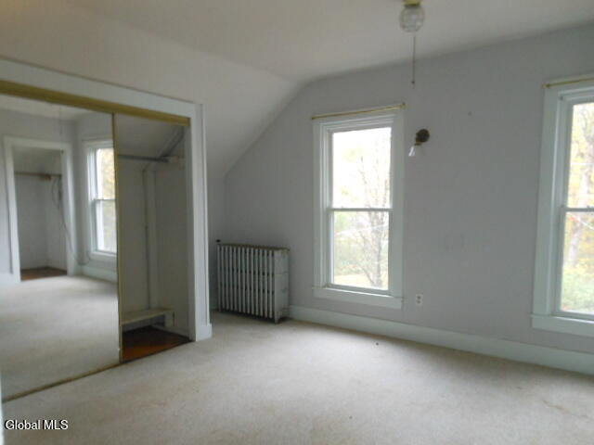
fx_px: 429
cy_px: 222
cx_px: 297
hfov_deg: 69.4
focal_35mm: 25
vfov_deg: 54.9
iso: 400
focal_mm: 4.5
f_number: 3.2
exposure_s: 1/30
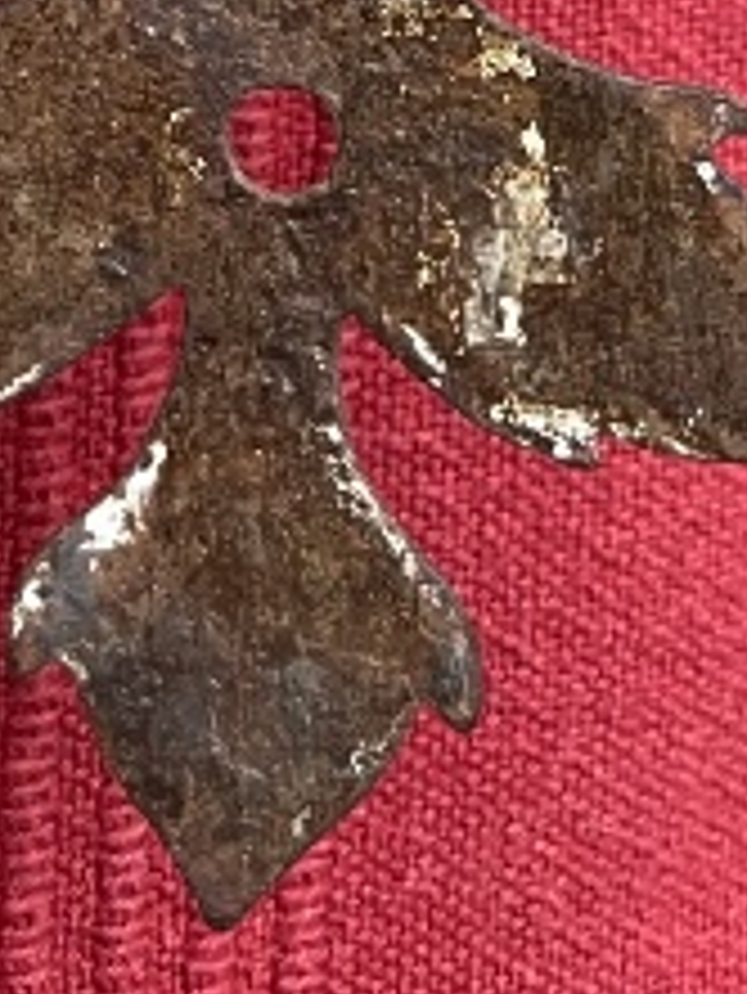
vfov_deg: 11.1
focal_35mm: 141
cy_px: -1606
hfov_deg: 10.5
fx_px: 4053
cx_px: 626
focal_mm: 4.2
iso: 160
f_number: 1.6
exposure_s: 1/60
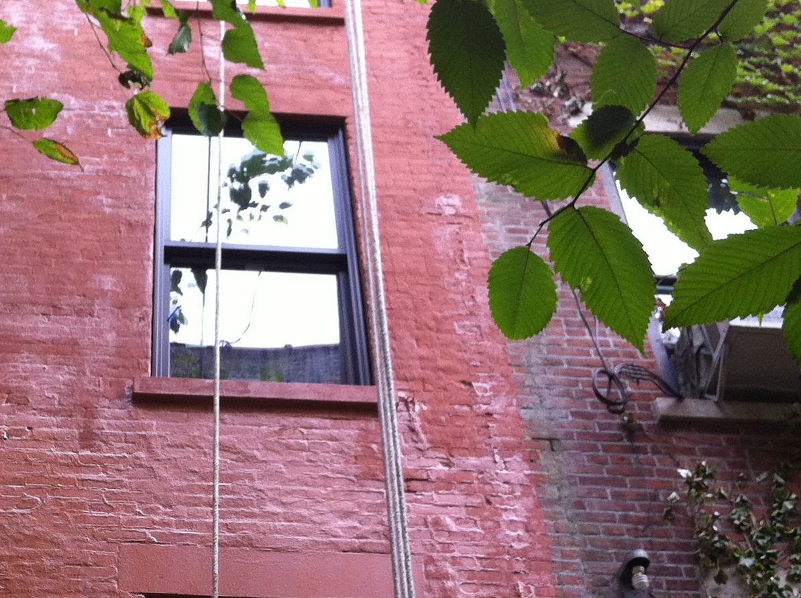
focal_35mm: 76
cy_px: 538
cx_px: 171
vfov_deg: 19.0
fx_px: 1756
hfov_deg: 25.3
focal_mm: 3.85
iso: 100
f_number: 2.8
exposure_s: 1/120
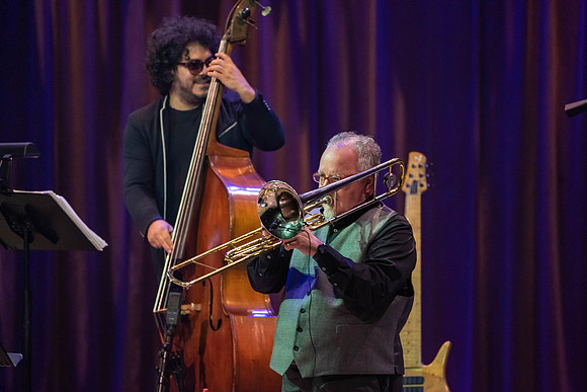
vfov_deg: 3.4
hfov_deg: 5.2
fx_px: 6523
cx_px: 294
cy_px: 196
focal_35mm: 400
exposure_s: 1/320
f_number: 5.6
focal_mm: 400
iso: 3200
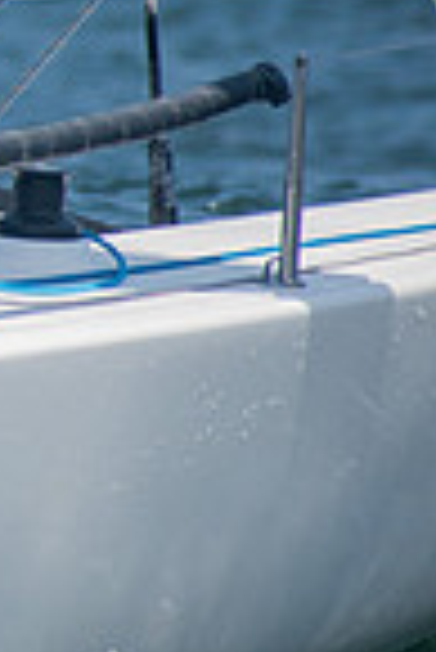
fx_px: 26114
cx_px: -814
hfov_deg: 1.0
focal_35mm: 1441
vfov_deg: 1.4
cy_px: 20
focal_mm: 240
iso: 400
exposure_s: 1/1250
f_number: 8
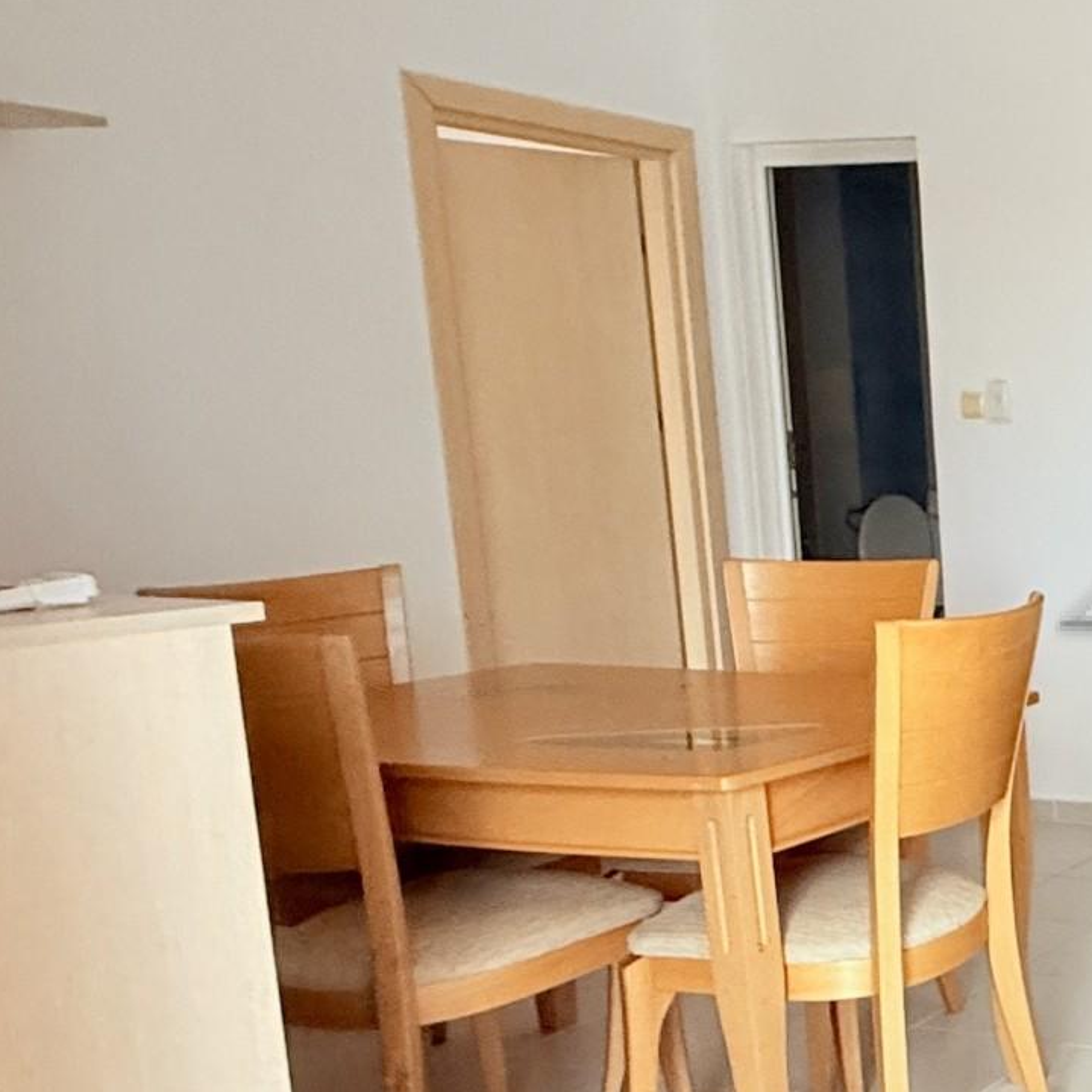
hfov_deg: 27.3
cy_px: 646
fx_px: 1570
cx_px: 1620
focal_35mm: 44
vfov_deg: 38.2
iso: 320
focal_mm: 2.22
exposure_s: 1/91
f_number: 2.2
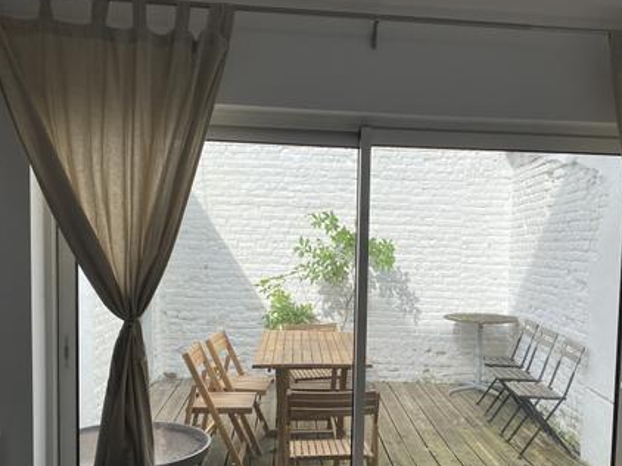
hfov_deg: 49.9
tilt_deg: -4.3
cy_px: 288
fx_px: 664
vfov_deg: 38.4
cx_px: 373
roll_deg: -1.4
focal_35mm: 37
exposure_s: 1/1395
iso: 32
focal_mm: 4.25
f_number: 1.8
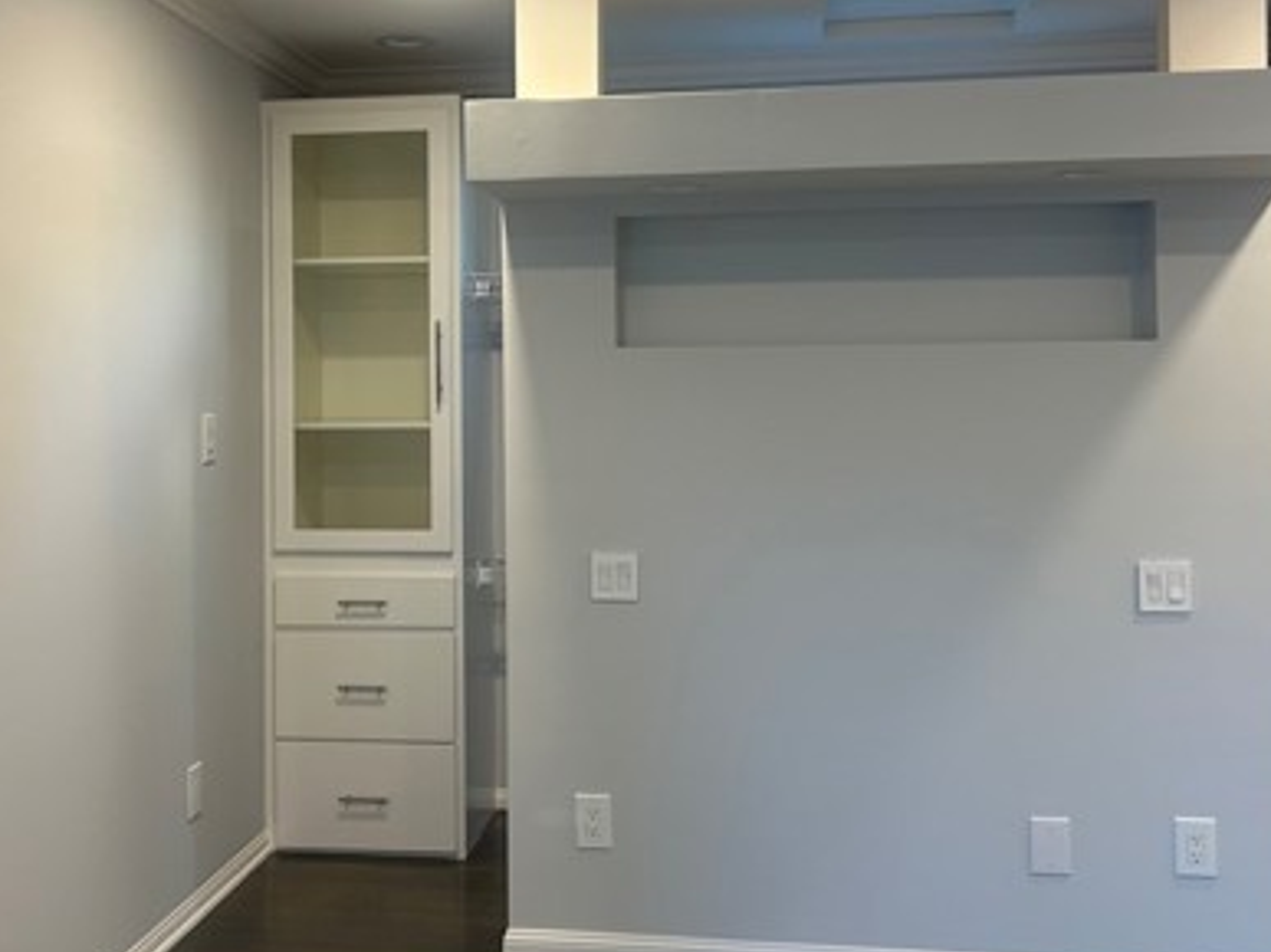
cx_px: 512
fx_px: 1578
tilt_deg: +1.0
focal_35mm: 43
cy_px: 364
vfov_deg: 33.4
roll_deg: +0.9
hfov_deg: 43.7
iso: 80
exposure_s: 1/60
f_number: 1.5
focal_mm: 5.7
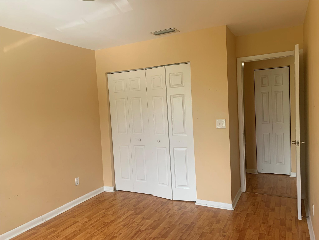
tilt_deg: -1.6
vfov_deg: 53.1
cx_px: 160
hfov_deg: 67.3
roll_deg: +3.5
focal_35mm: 26
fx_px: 240
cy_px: 120
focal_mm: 4.25
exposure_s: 1/121
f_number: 1.8
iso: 80
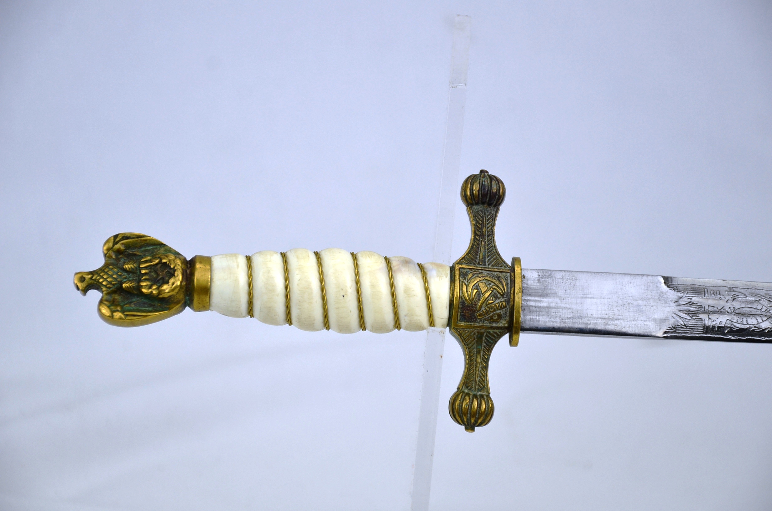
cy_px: 256
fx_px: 2568
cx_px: 386
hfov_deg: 17.1
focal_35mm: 120
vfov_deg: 11.4
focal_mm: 80
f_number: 5.6
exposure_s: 1/320
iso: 400
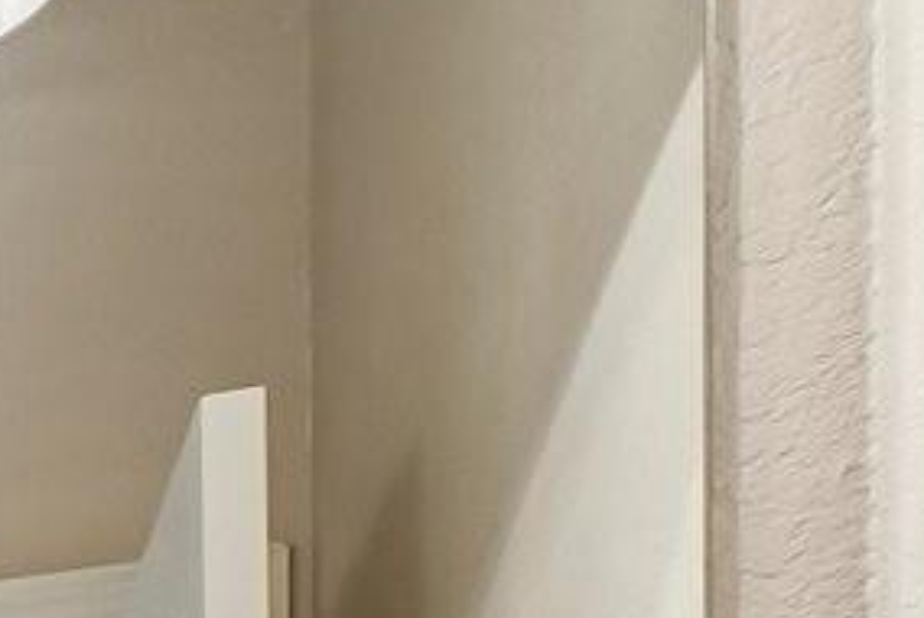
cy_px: 1657
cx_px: -1845
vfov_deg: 10.3
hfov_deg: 11.3
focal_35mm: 108
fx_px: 2775
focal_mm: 10
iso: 400
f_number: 8
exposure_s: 1/5
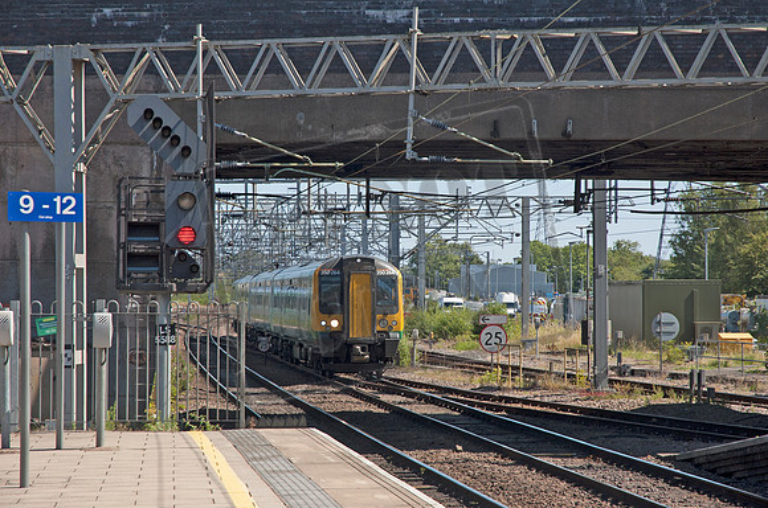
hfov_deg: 19.5
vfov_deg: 13.0
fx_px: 2235
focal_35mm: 105
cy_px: 254
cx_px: 384
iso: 250
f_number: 5.6
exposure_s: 1/500
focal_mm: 70
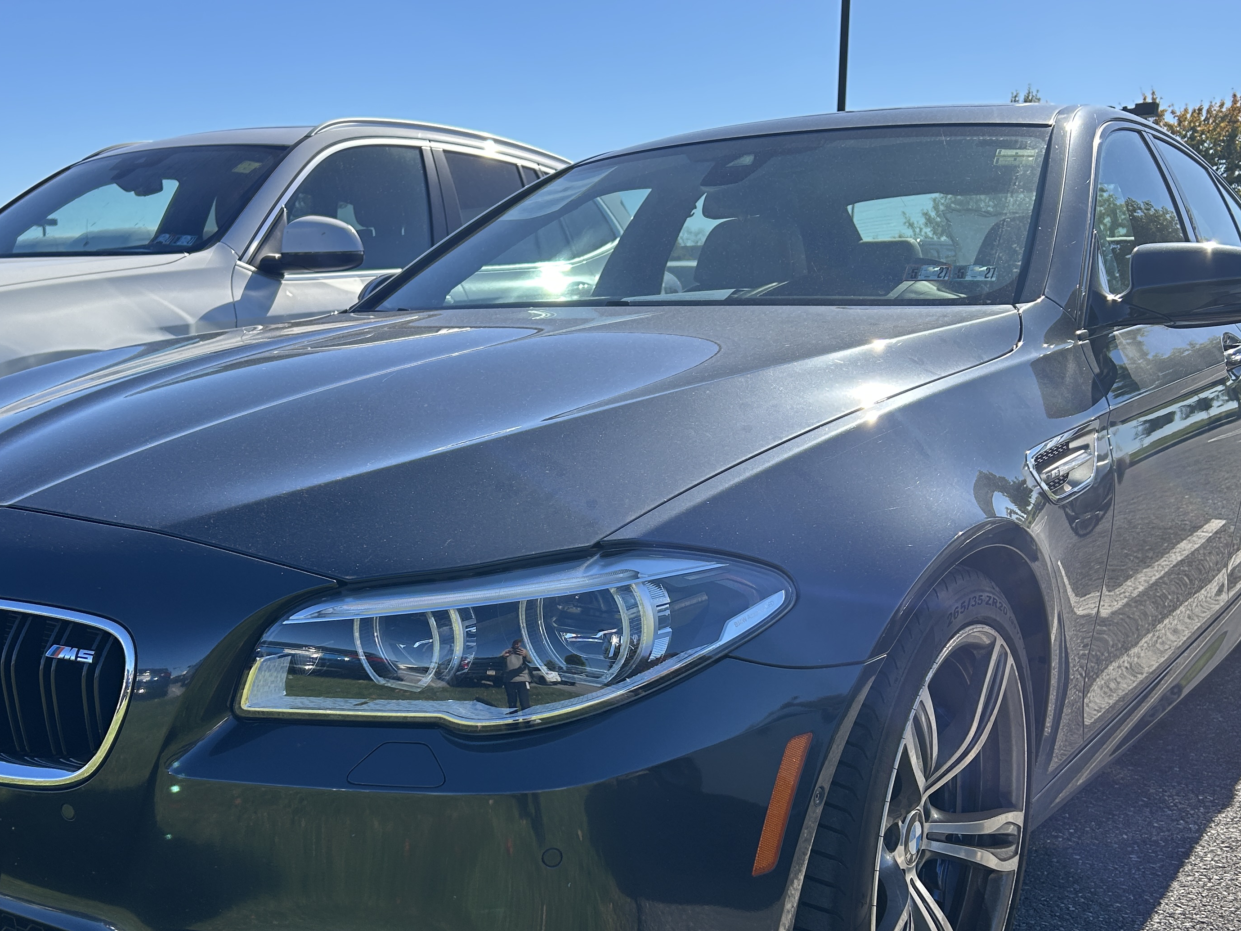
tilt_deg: -11.0
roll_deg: -0.3
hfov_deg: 48.8
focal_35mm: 38
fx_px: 1362
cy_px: 590
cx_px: 527
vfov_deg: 37.5
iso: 50
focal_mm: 5.7
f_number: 1.5
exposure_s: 1/2252
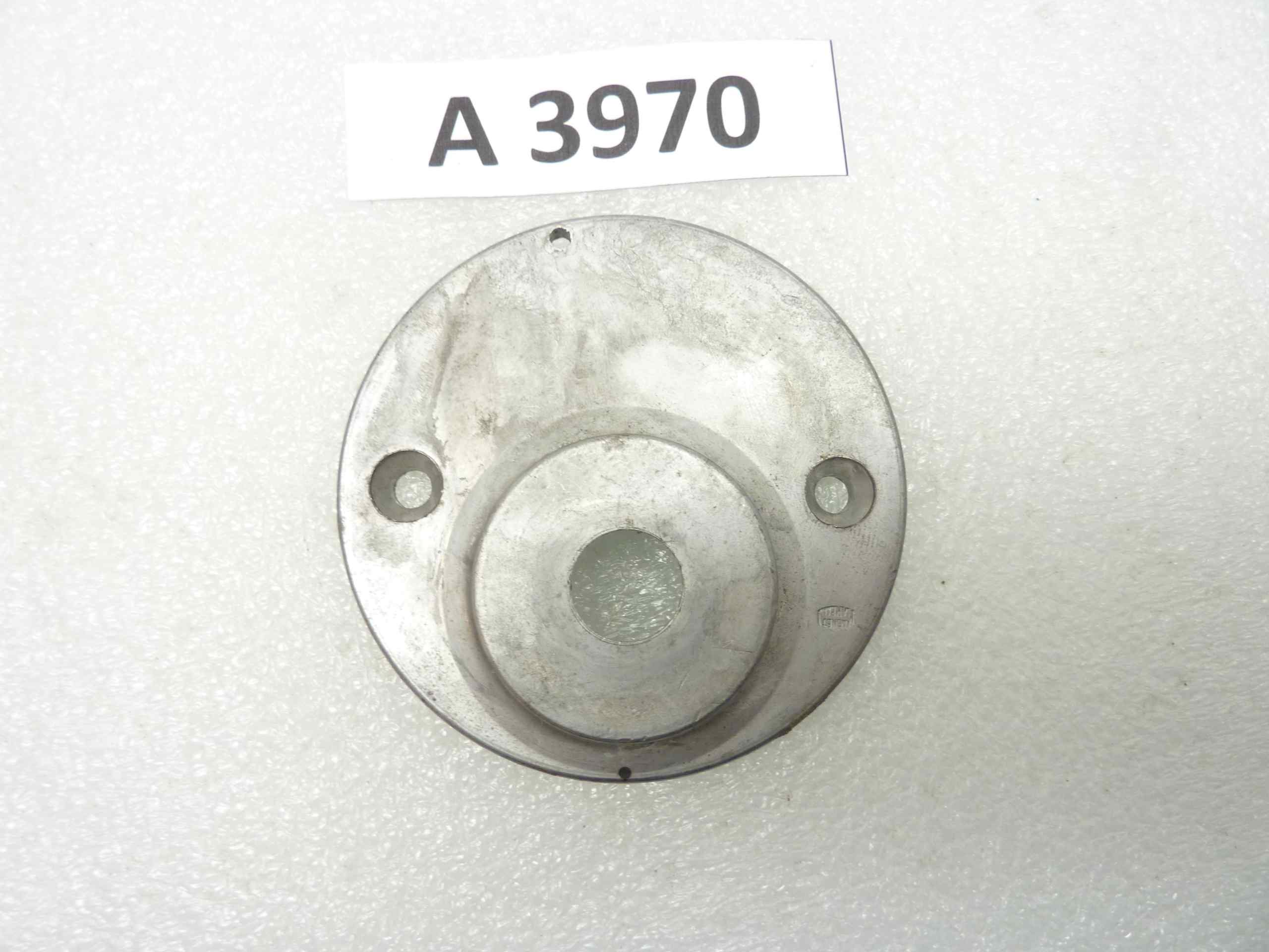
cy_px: 476
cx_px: 634
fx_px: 916
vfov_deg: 54.9
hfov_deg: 69.4
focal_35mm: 25
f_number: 3.3
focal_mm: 4.1
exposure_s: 1/10
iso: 80
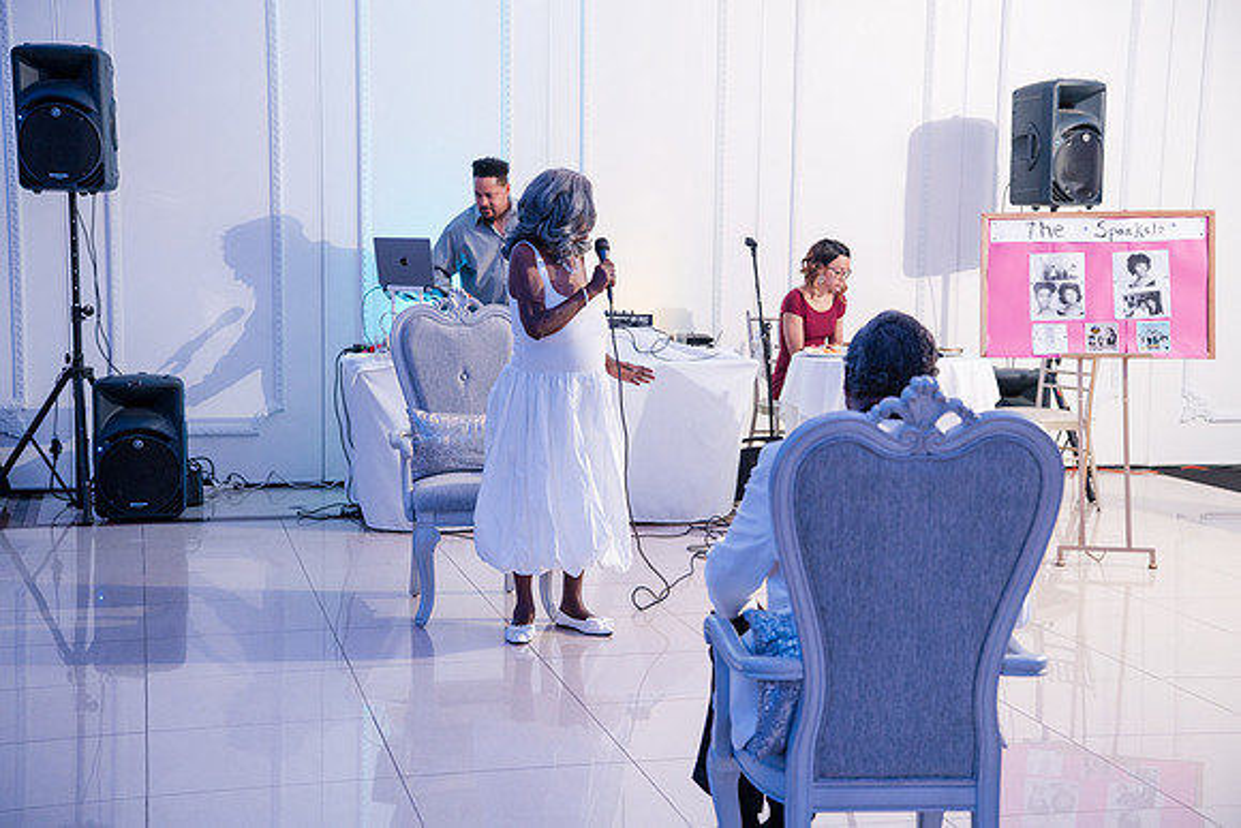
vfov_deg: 24.2
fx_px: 1931
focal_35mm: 56
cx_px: 620
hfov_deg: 35.6
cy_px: 414
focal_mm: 56
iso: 3200
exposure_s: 1/250
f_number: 4
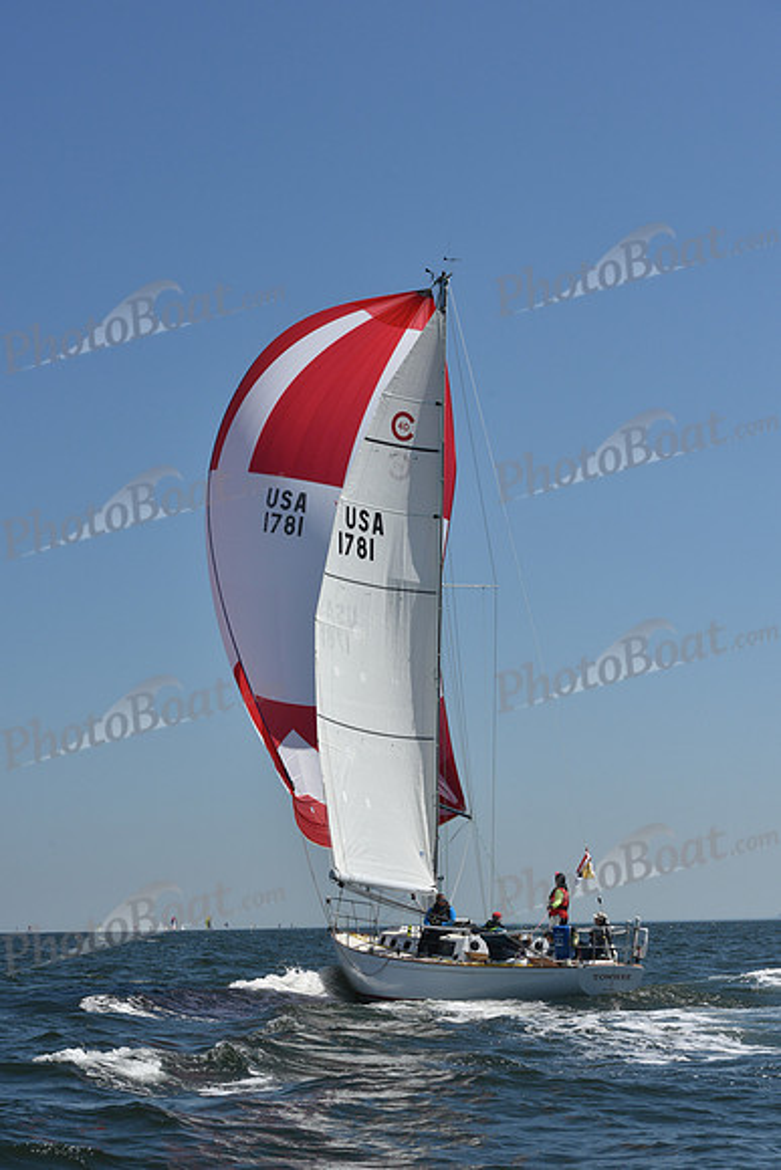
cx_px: 390
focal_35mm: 70
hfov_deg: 19.5
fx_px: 2276
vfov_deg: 28.8
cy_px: 585
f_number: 11
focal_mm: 70
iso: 250
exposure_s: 1/1250
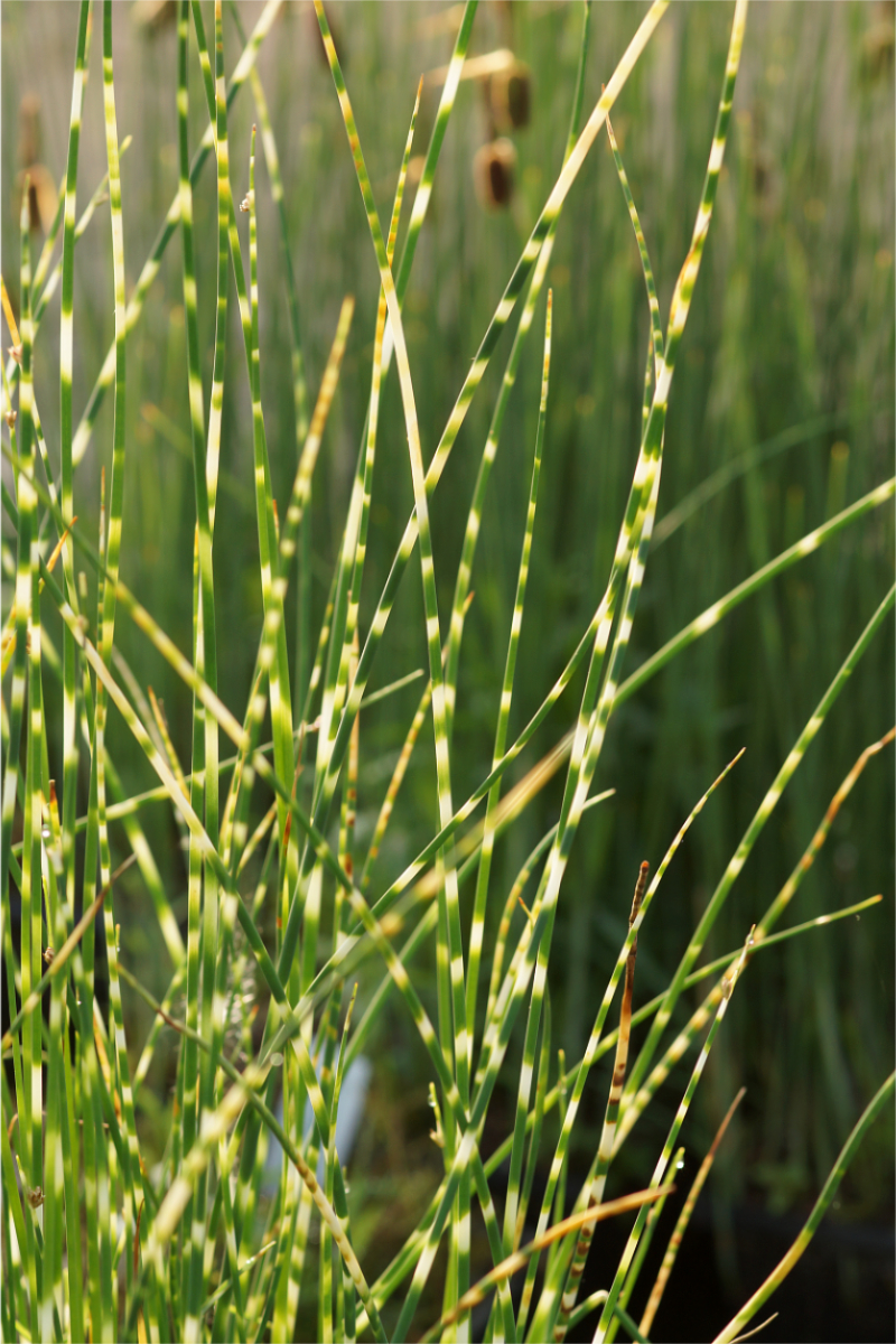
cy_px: 672
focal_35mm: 150
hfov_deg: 9.1
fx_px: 5600
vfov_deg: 13.7
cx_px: 448
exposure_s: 1/160
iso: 160
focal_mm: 100
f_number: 5.6
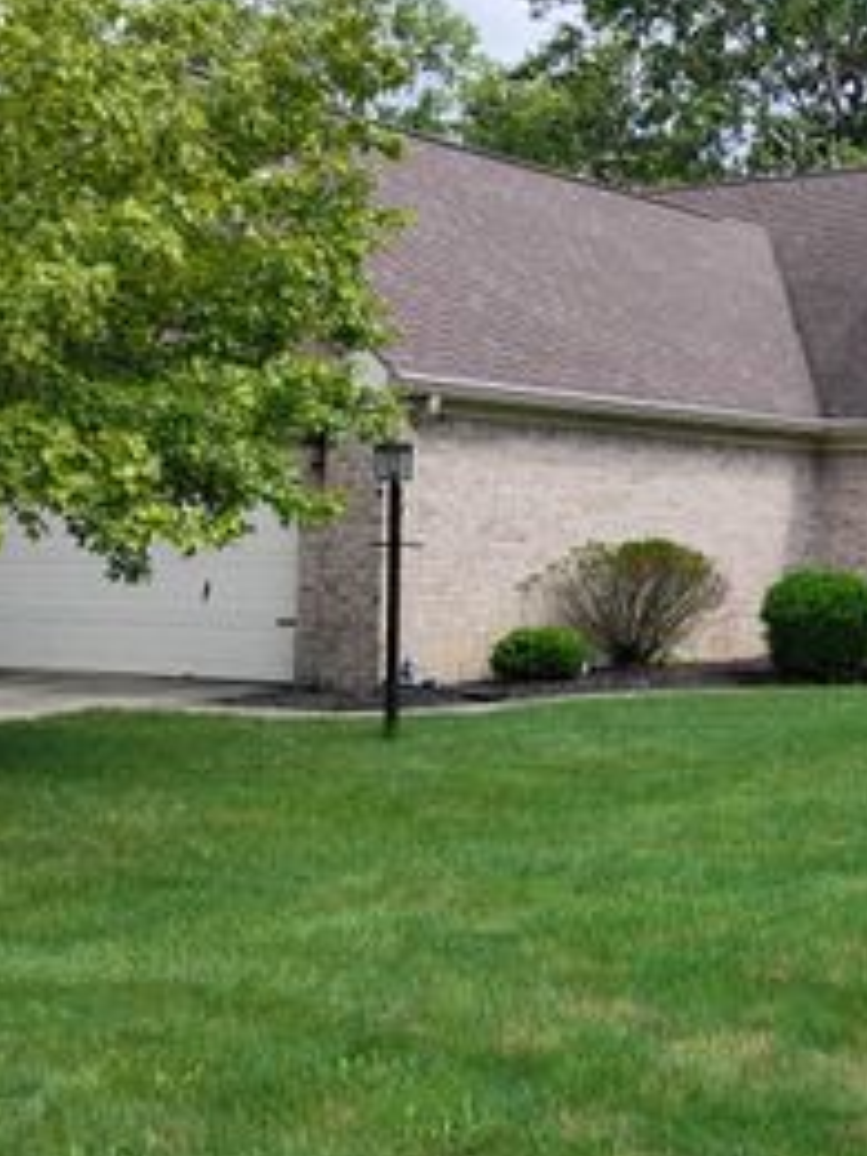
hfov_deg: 26.0
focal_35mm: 54
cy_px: 467
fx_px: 1803
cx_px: 818
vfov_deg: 35.4
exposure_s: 1/620
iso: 100
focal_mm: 4.26
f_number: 1.8
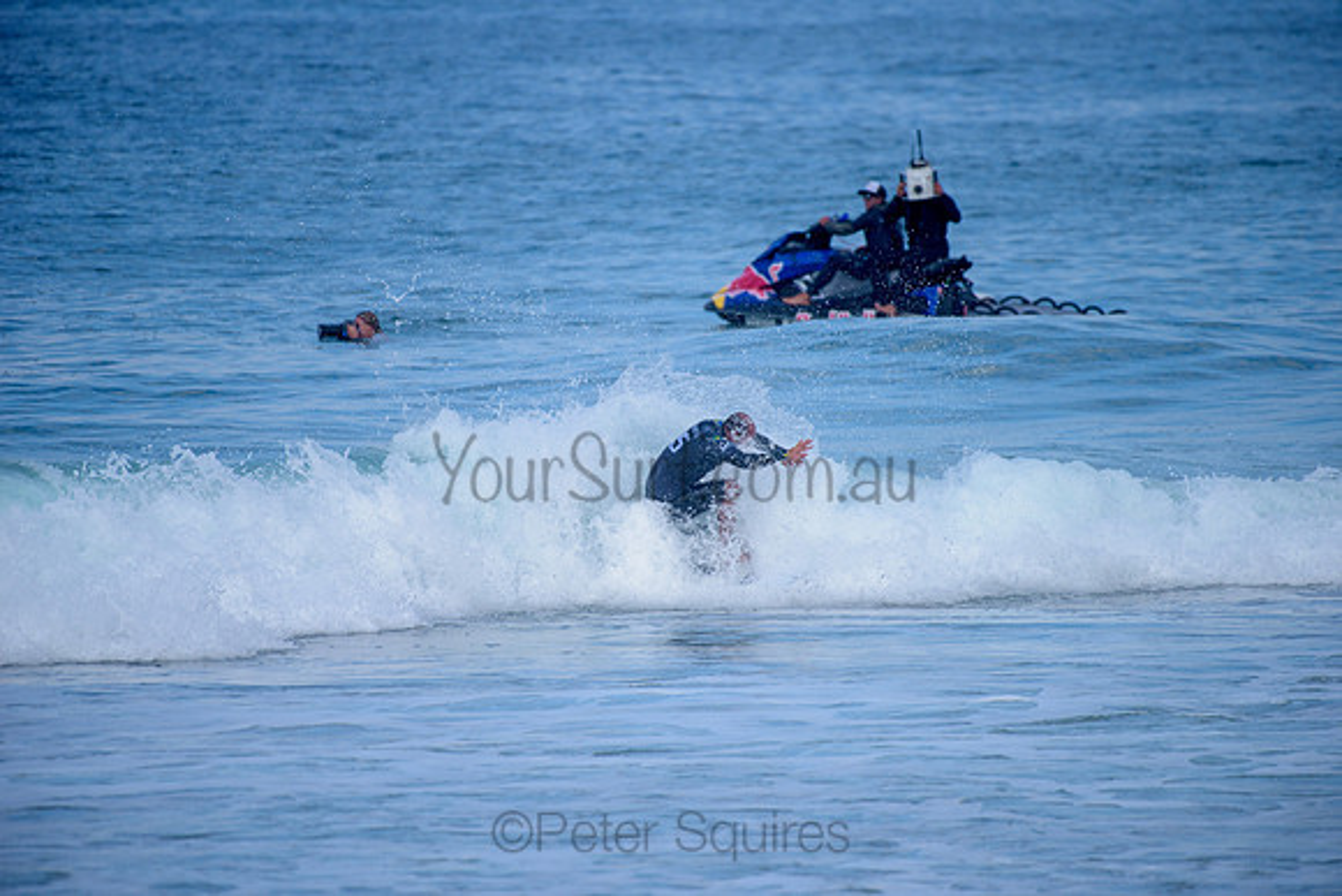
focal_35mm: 500
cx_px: 671
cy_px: 448
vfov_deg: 2.8
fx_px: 18646
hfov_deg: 4.1
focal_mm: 500
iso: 200
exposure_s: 1/2000
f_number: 5.6
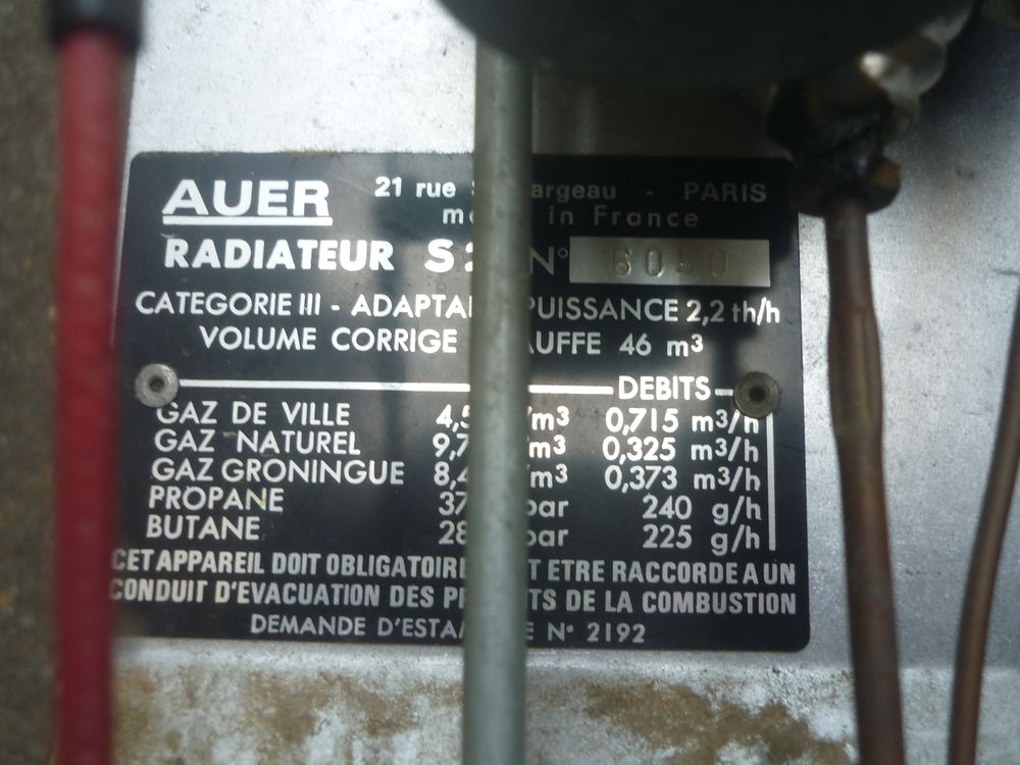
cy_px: 382
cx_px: 510
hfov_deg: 55.4
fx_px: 972
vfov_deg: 42.9
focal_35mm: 33
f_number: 2.8
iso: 160
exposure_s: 1/30
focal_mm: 5.5
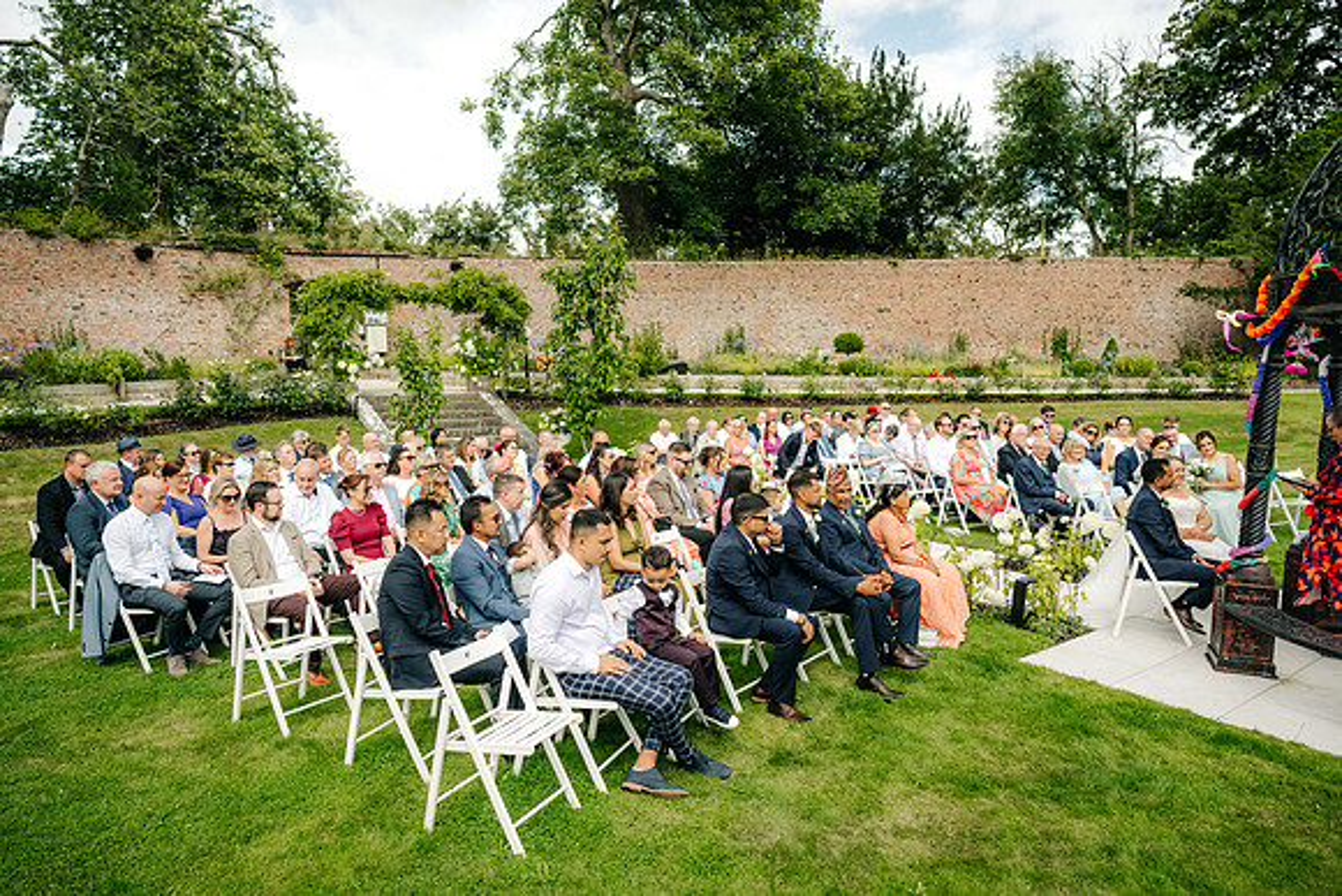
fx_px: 895
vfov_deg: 53.2
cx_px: 671
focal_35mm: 24
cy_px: 448
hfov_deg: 73.7
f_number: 3.5
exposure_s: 1/800
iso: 100
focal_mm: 24
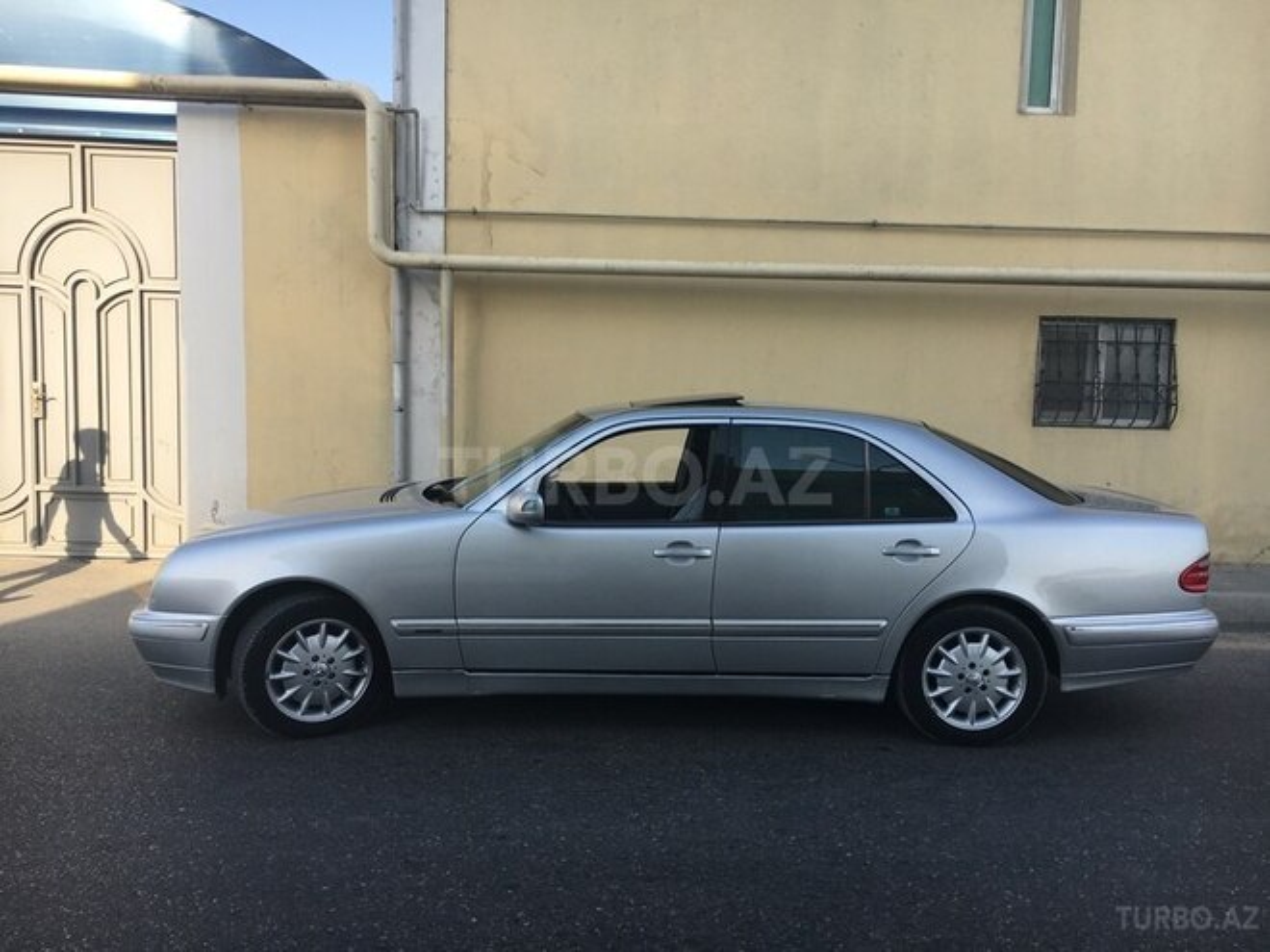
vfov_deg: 48.2
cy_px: 476
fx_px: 1064
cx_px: 635
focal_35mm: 29
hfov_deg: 61.7
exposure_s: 1/605
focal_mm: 4.15
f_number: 2.2
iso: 25
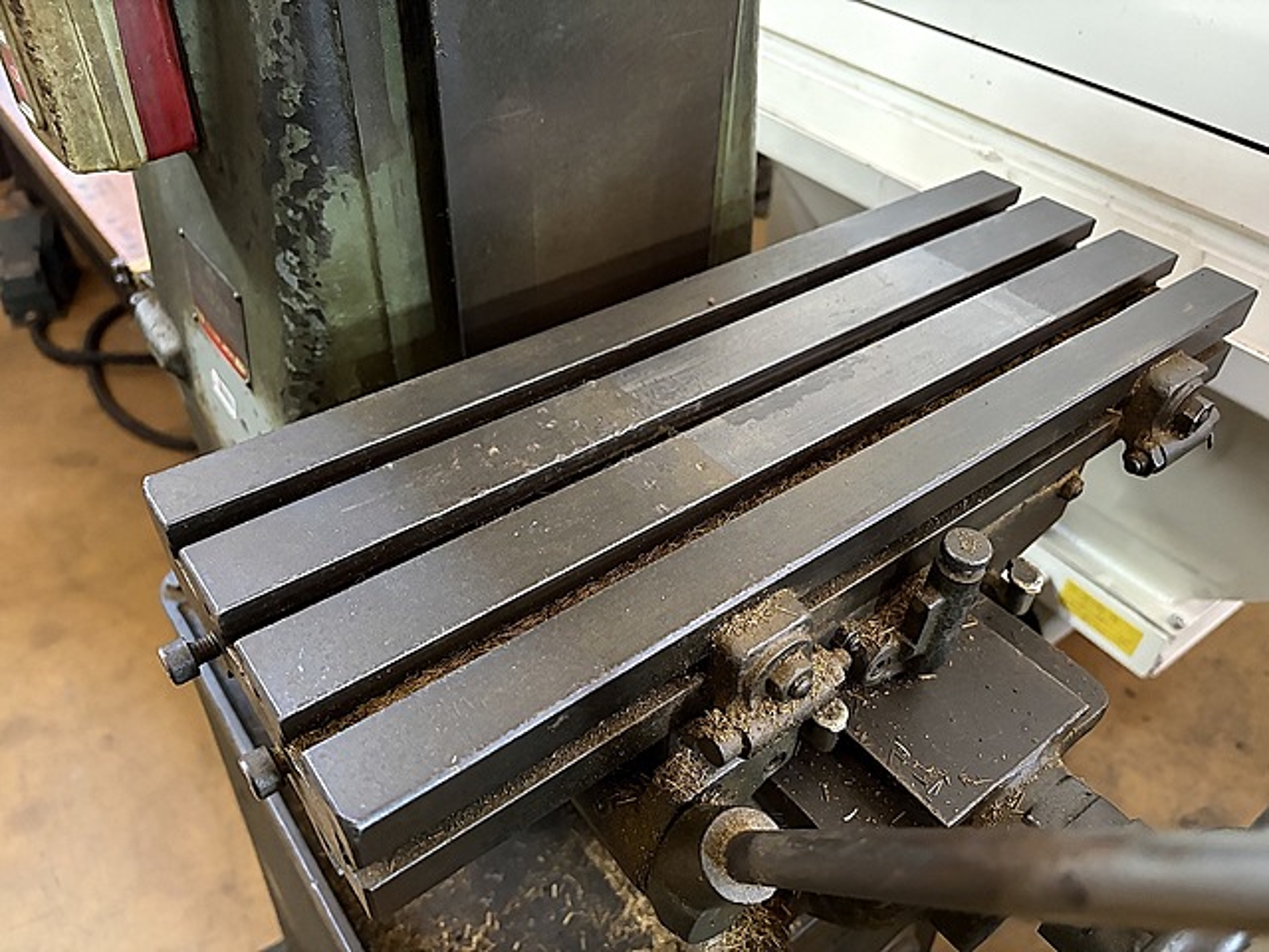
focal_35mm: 26
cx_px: 634
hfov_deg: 67.3
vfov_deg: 53.1
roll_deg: -2.2
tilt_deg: -40.4
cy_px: 476
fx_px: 953
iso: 640
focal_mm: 5.96
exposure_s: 1/35
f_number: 1.6
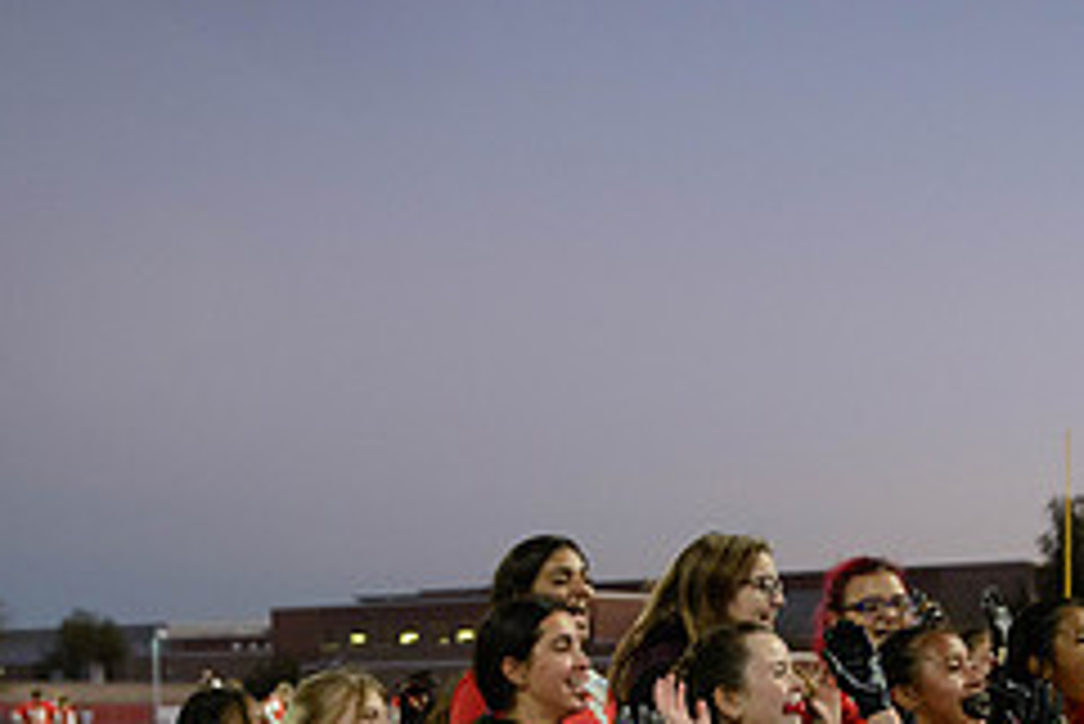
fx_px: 2320
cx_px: 792
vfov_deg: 17.0
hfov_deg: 26.0
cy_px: 866
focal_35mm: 77
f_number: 2.8
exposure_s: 1/640
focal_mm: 32
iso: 3200
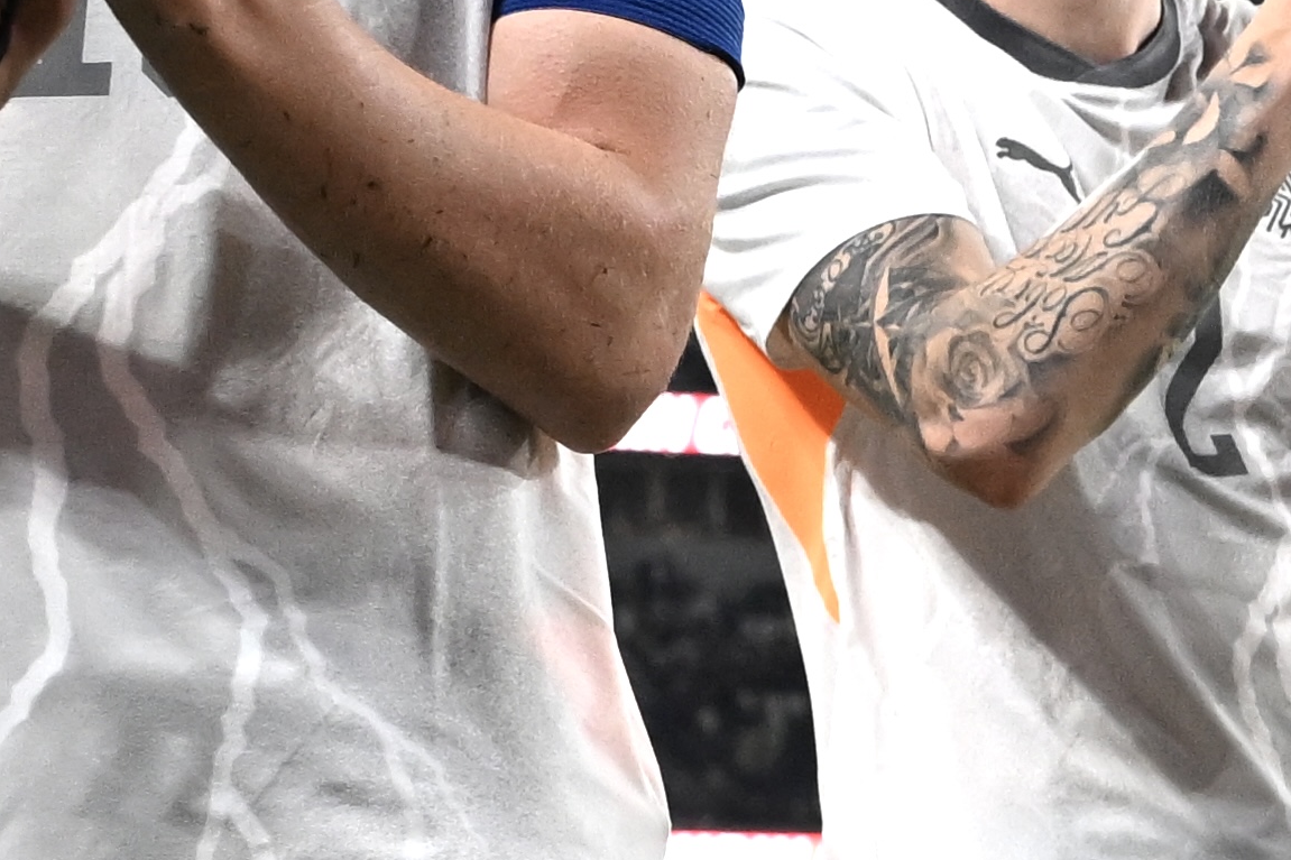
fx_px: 8999
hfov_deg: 7.8
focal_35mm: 251
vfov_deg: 5.5
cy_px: 921
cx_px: 2673
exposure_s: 1/500
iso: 2000
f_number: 4
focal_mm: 35
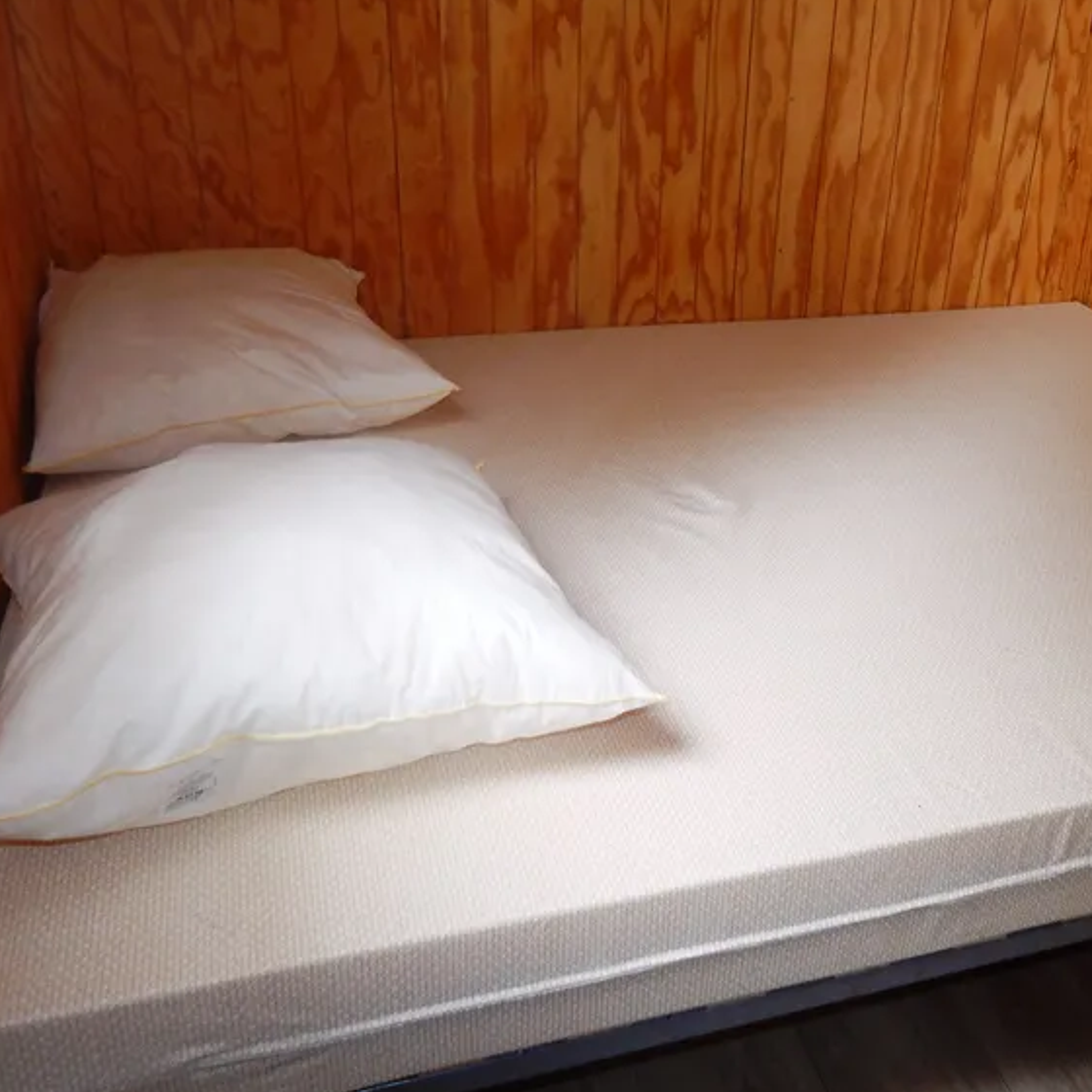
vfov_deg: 49.7
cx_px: 690
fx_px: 1178
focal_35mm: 33
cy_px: 522
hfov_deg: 49.2
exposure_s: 1/30
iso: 180
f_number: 3
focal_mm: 4
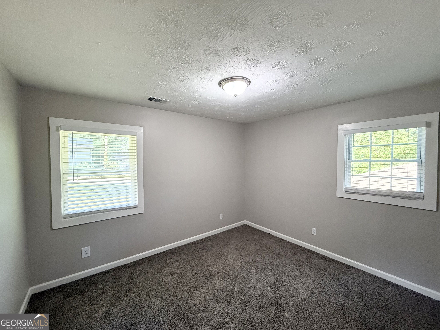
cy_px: 165
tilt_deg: -0.9
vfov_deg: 85.7
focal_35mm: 14
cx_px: 220
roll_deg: -0.3
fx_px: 178
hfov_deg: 102.1
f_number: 2.2
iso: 500
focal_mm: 2.22
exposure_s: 1/120
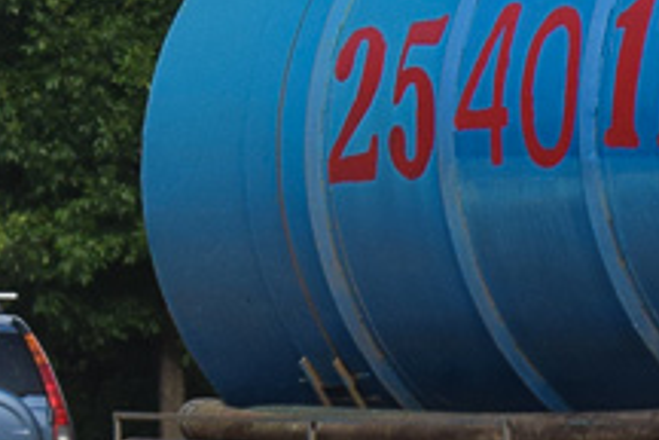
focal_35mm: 458
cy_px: -15
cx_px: 1226
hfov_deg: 4.5
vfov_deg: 3.0
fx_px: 8379
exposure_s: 1/500
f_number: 6.3
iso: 200
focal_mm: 55
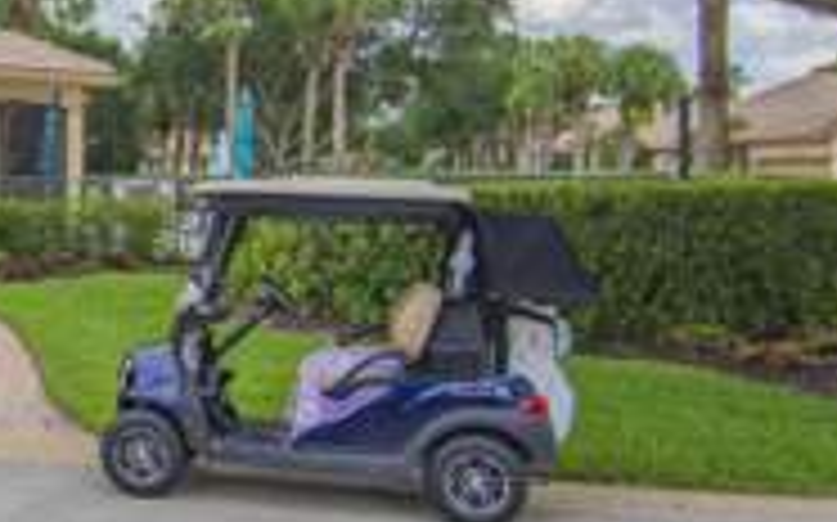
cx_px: -27
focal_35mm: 63
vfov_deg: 20.5
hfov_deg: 30.0
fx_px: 1436
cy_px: 180
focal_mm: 16
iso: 360
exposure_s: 1/500
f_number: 8
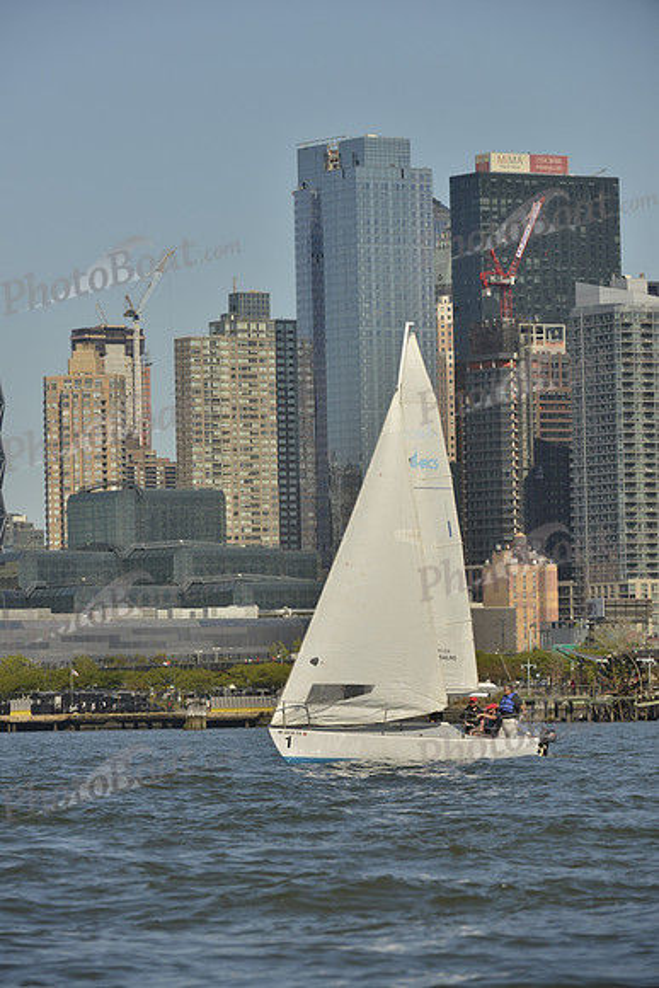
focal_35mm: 200
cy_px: 494
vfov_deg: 10.3
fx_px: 5488
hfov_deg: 6.9
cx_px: 330
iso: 200
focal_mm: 200
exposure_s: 1/1250
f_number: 7.1
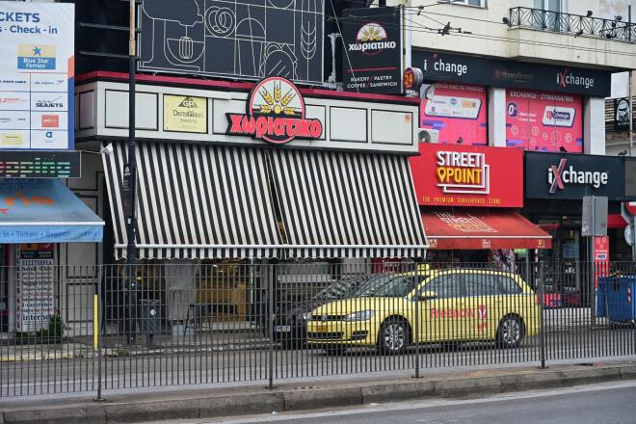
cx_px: 318
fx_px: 1272
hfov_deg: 28.1
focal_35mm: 72
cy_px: 212
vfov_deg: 18.9
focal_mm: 72
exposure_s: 1/320
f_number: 6.3
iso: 450
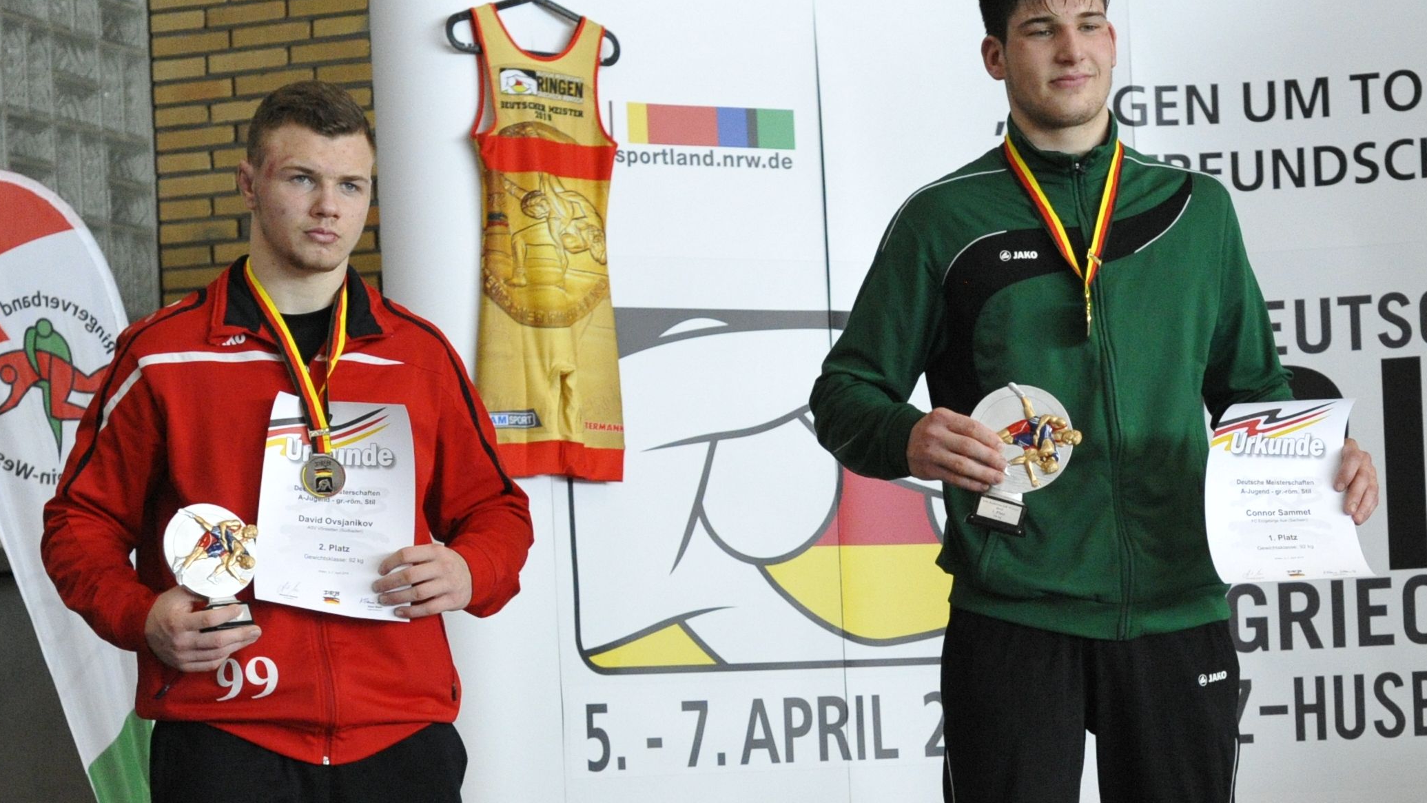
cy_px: 690
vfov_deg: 13.1
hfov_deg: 23.1
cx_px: 904
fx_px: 3481
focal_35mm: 92
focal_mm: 50
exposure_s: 1/640
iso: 5000
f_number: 5
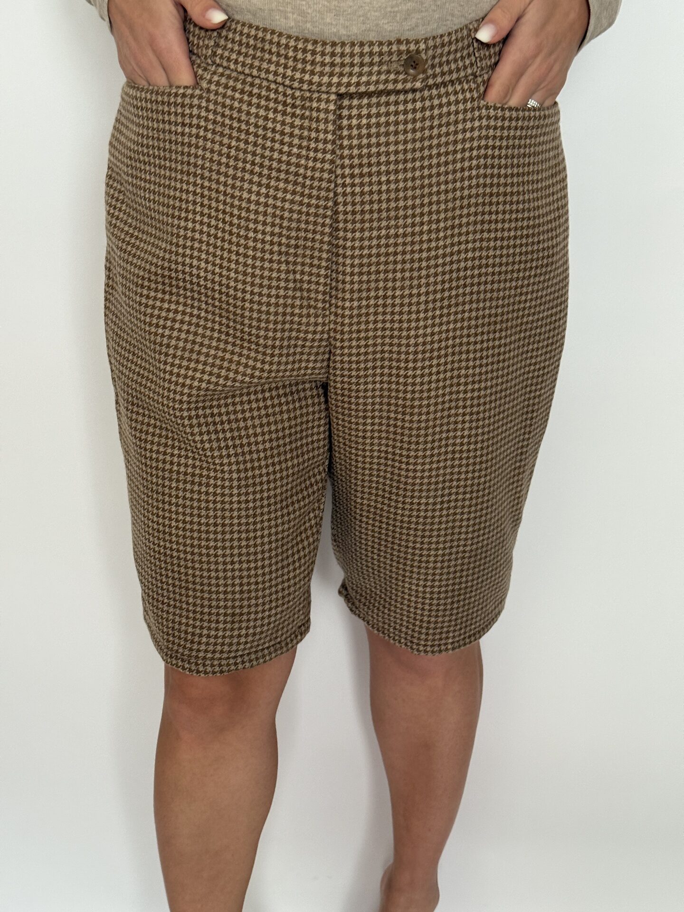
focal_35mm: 48
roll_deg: -1.0
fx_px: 1265
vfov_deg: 39.7
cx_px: 342
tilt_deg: -21.2
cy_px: 456
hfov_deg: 30.3
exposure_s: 1/60
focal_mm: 6.76
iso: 200
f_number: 1.78
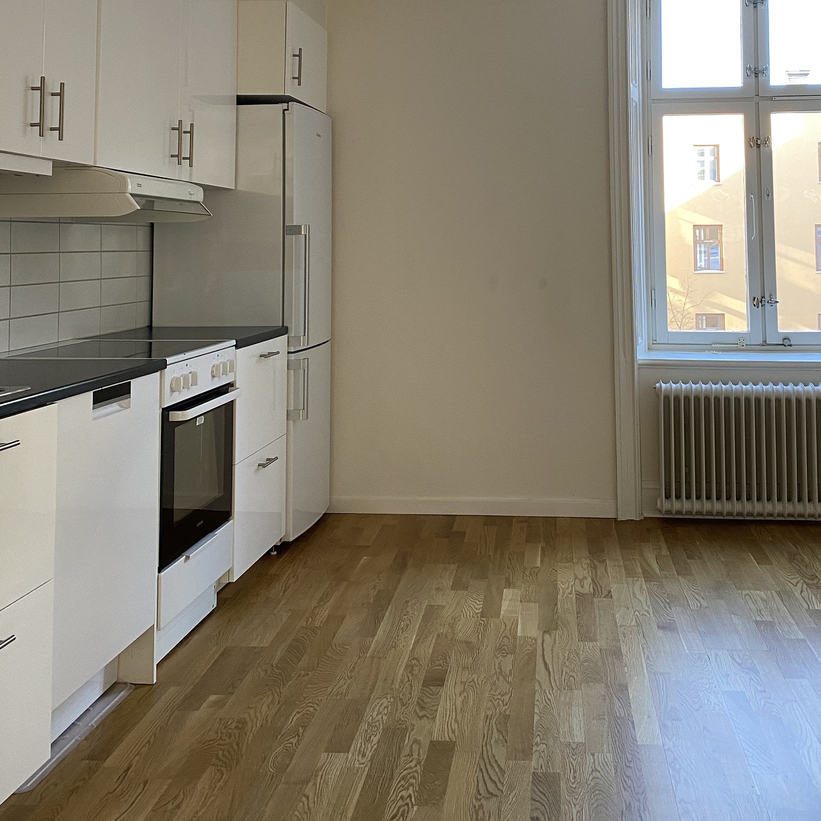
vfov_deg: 42.2
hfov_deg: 43.7
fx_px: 1020
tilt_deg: +5.2
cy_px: 186
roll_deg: +1.0
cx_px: 475
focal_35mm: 38
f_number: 1.8
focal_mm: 4.25
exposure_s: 1/65
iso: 125
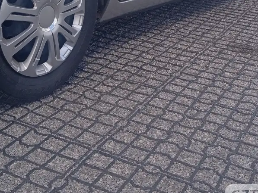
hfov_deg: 32.2
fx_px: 447
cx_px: 118
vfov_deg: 23.5
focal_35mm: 60
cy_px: 7
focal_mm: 3.43
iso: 112
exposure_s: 1/595
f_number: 2.2
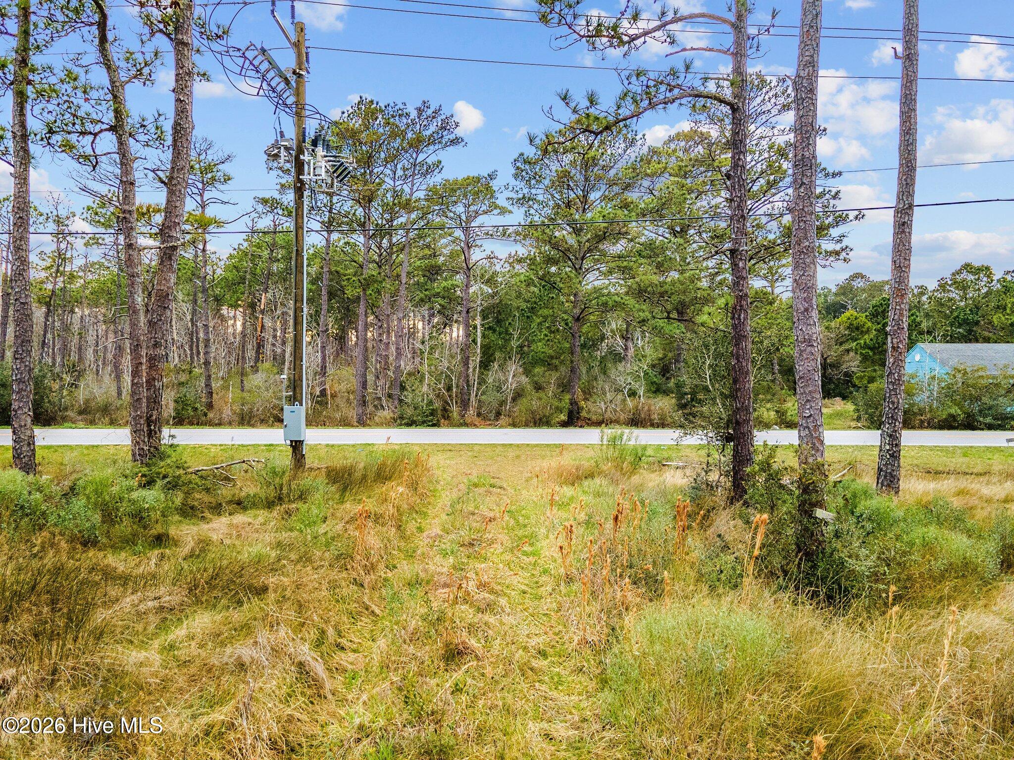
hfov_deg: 71.6
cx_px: 507
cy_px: 380
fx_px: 703
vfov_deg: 56.8
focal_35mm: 24
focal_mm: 4.5
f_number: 2.8
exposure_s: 1/100
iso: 100
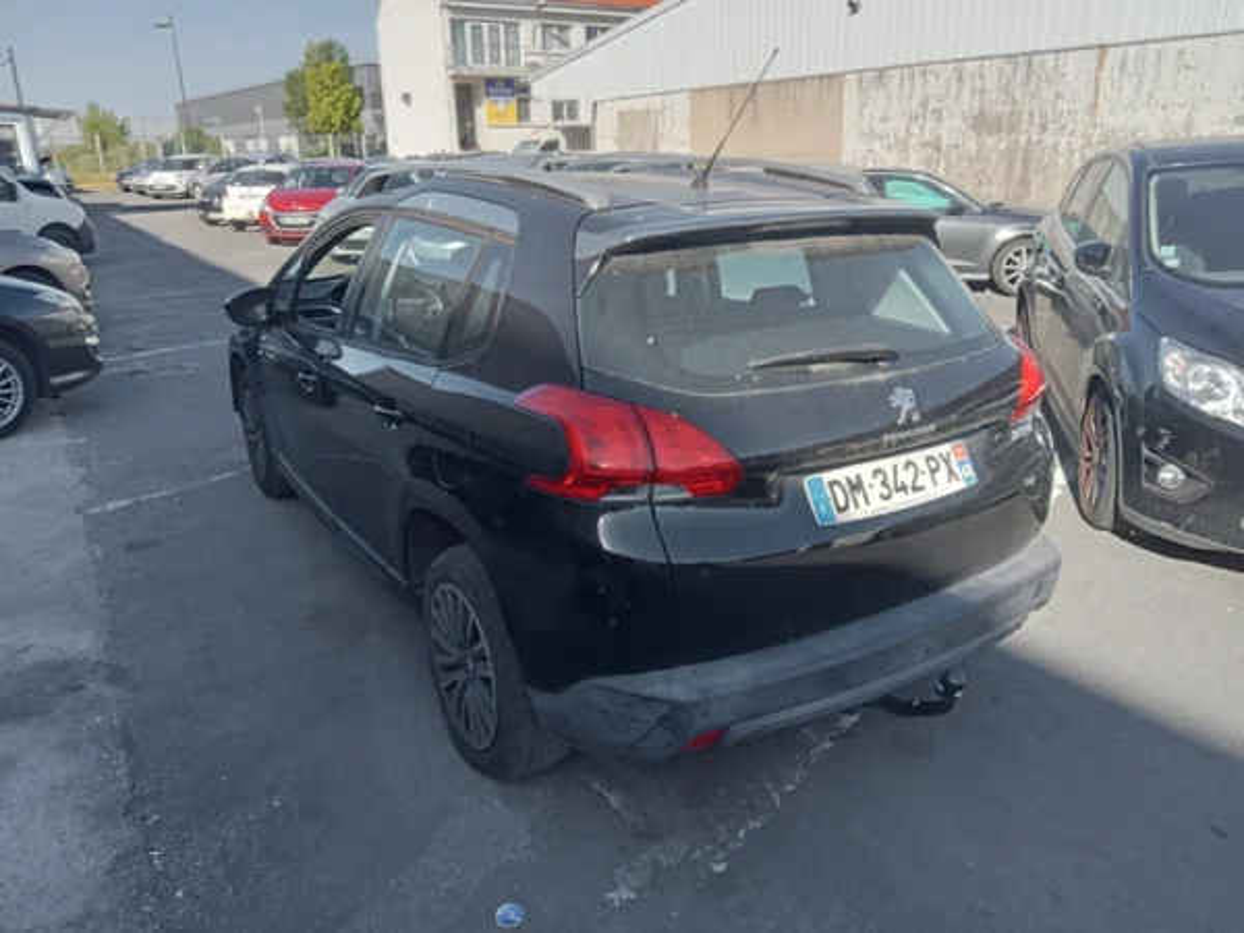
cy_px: 466
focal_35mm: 28
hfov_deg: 63.4
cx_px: 622
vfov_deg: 49.7
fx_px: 1006
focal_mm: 3.46
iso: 100
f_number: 2.2
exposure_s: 1/379
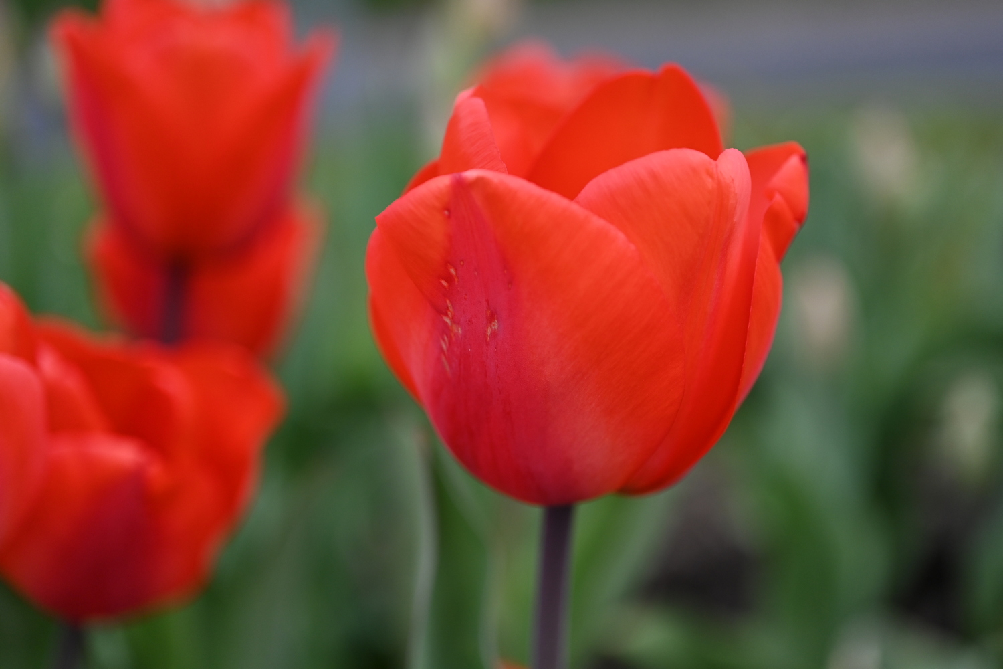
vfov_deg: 27.0
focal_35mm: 50
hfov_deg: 39.6
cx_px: 502
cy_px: 334
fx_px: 1393
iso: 640
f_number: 3.5
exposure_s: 1/4000
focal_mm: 50
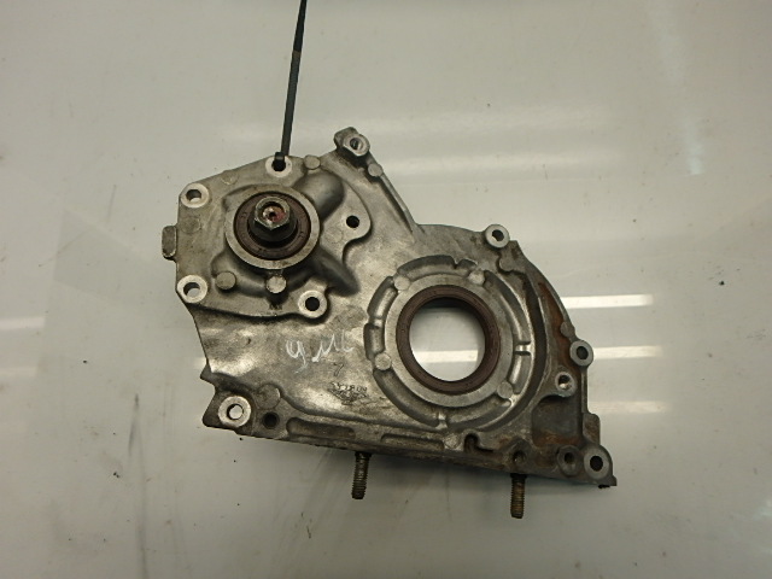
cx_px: 386
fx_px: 468
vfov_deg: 63.4
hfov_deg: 79.0
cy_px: 290
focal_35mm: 21
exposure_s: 1/60
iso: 160
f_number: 3.5
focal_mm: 3.7
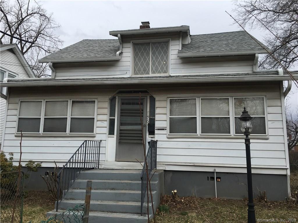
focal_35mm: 29
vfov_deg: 48.2
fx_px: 250
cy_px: 112
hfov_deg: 61.7
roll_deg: -1.8
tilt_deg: +10.1
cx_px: 149
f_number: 2.2
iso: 25
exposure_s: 1/1709
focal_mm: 4.15
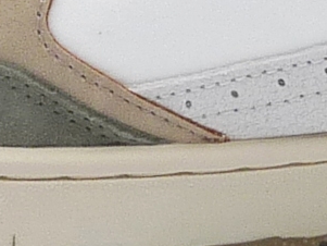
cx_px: 310
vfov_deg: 5.8
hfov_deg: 7.7
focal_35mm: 255
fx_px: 2410
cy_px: -12
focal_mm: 4.8
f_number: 5
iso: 100
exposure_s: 1/200
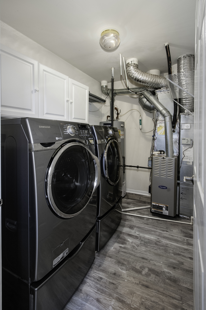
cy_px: 155
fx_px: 129
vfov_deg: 100.5
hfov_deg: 77.2
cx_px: 103
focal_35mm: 15
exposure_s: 1/250
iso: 640
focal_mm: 10
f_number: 9
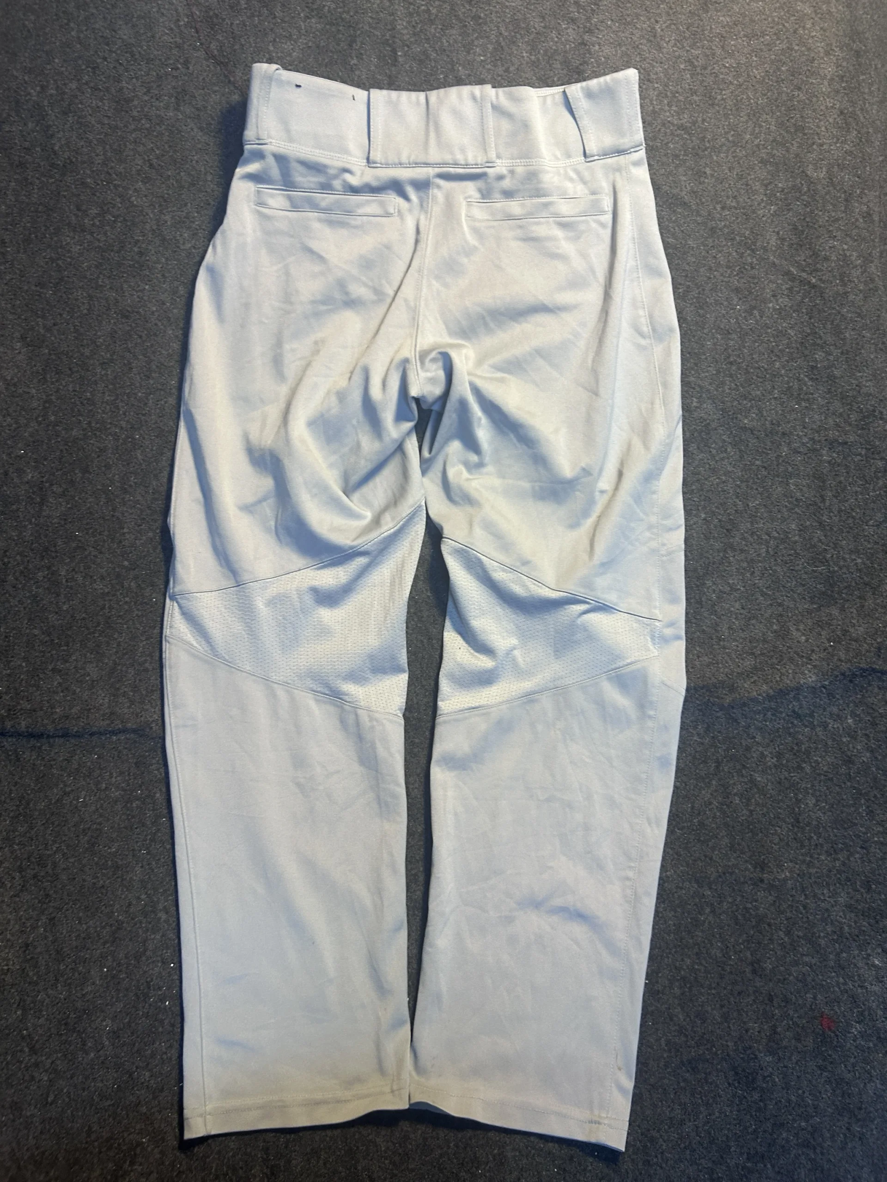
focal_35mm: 26
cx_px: 444
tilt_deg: -58.6
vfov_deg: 67.3
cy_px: 591
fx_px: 888
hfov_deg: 53.1
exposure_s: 1/50
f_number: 1.5
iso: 125
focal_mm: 5.7
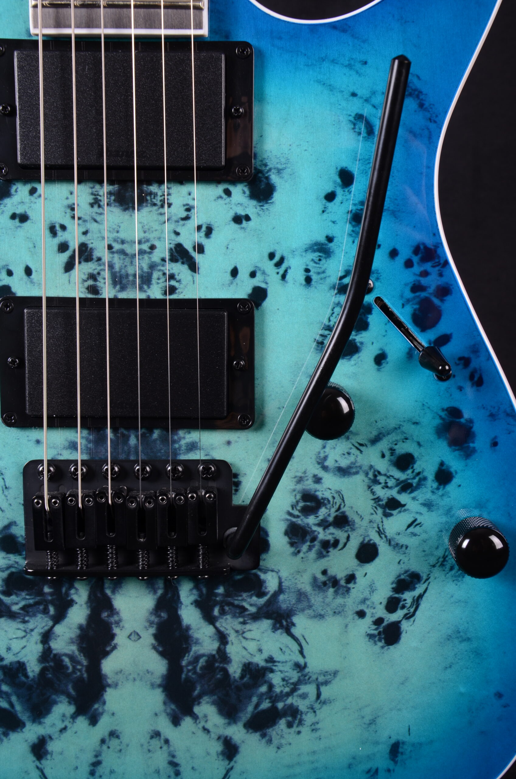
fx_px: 1134
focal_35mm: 52
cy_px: 390
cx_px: 258
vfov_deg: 37.9
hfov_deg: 25.6
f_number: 11
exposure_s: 1/200
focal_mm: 35
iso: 200
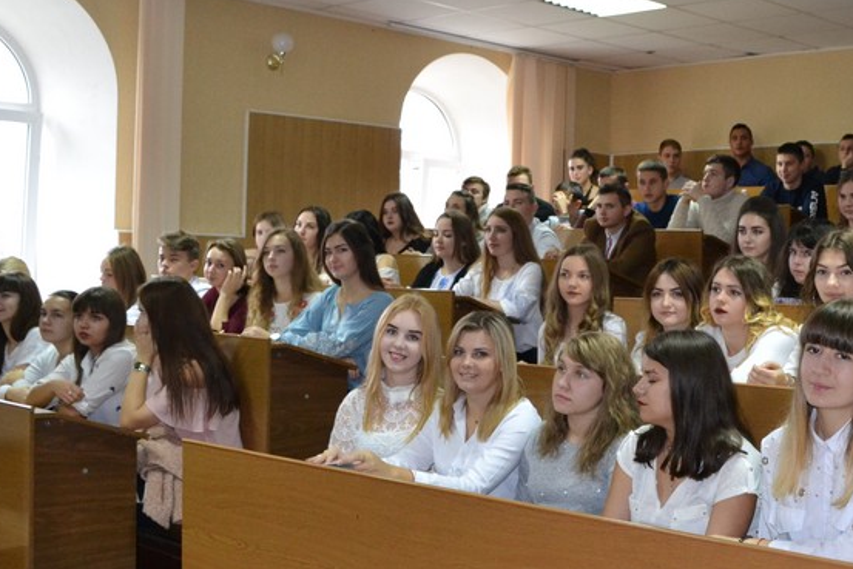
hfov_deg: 38.5
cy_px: 297
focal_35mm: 50
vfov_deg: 27.0
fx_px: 1185
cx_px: 643
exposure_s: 1/60
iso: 1800
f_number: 3.5
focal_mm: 18
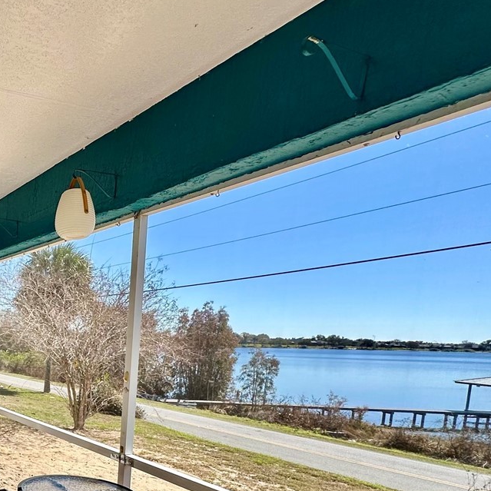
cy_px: 394
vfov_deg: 49.4
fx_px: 497
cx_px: -33
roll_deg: -1.5
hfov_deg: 42.7
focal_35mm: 31
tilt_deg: -5.6
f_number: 2.2
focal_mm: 2.22
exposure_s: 1/861
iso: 40
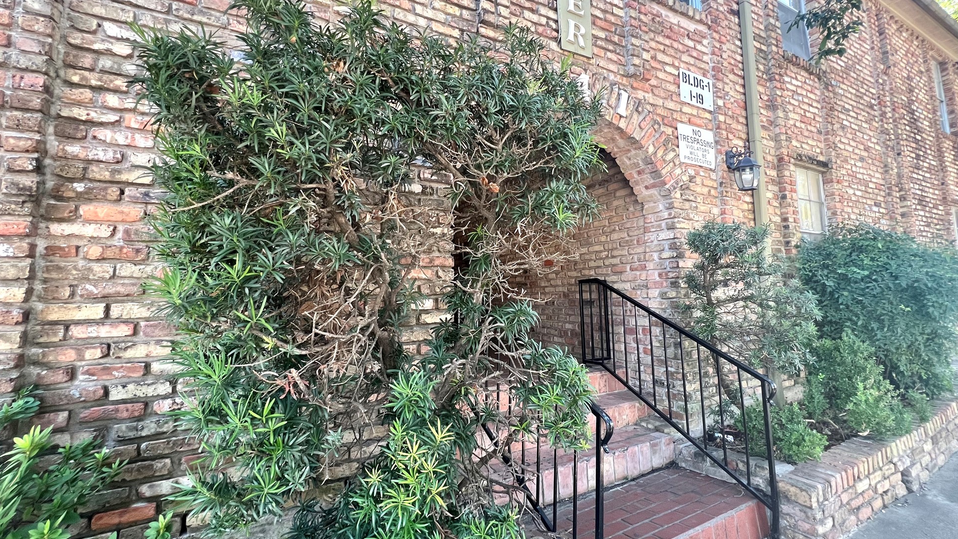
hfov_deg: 102.9
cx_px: 502
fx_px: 381
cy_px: 254
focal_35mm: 15
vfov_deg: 70.5
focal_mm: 1.57
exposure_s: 1/99
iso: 125
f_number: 1.8
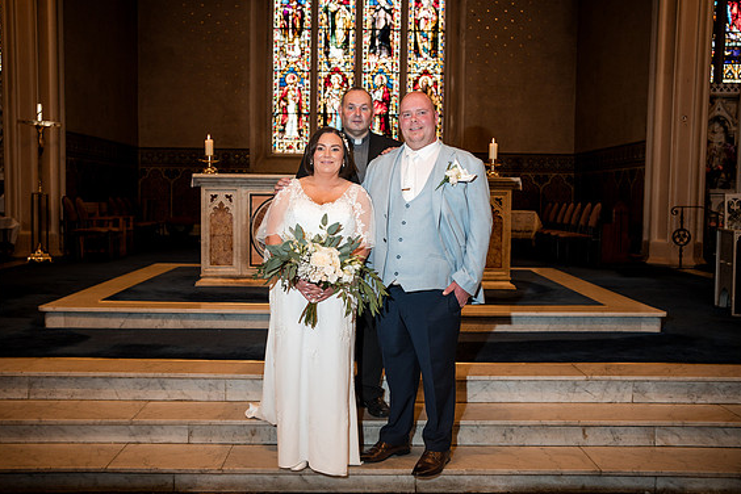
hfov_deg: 53.1
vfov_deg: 36.9
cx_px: 364
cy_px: 244
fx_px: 741
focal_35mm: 36
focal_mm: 35
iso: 800
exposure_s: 1/200
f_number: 3.5
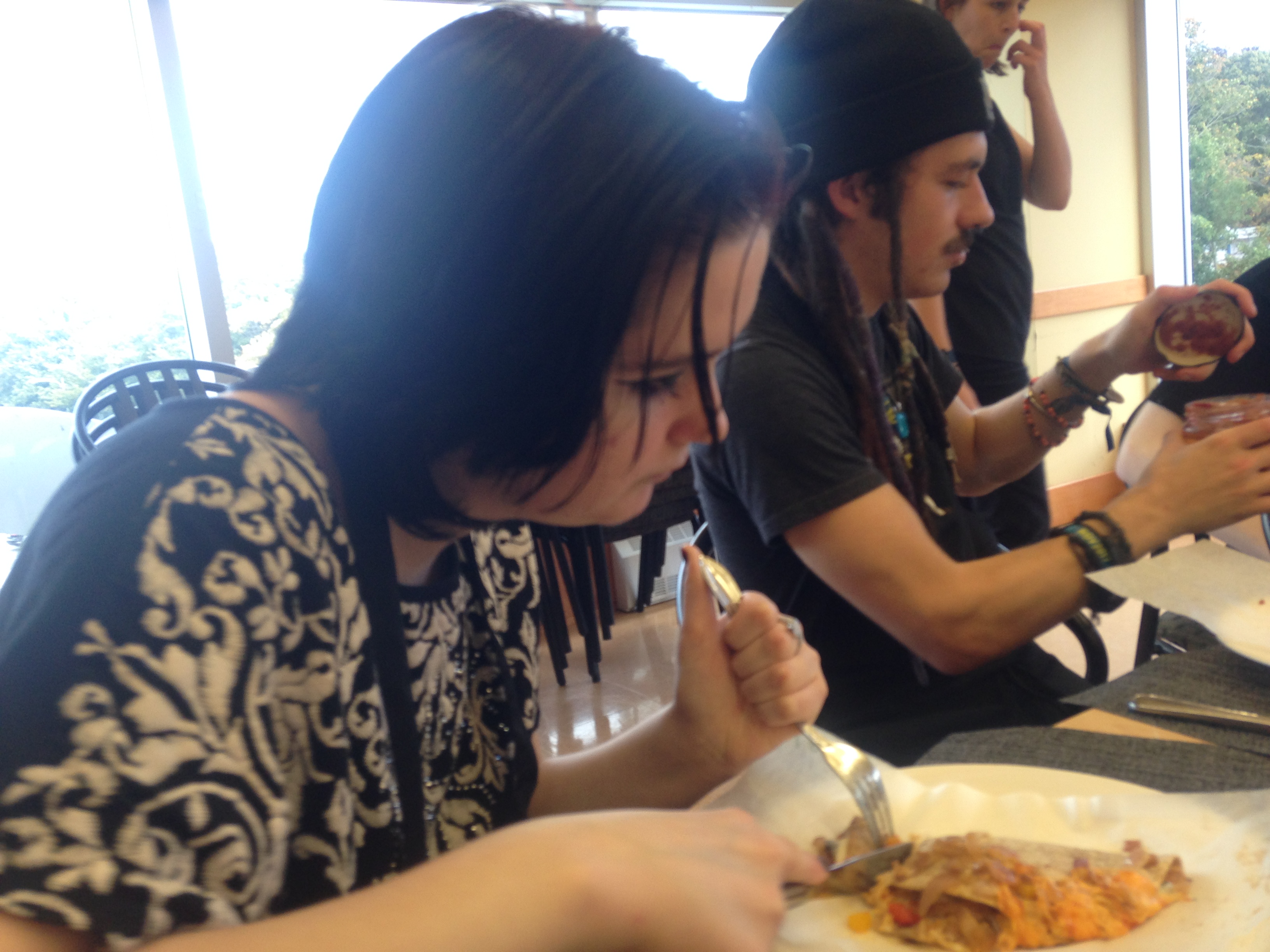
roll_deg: +7.3
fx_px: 1211
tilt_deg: -7.6
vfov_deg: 42.9
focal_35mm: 33
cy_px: 476
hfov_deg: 55.4
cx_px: 635
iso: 64
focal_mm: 4.12
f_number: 2.4
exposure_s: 1/60
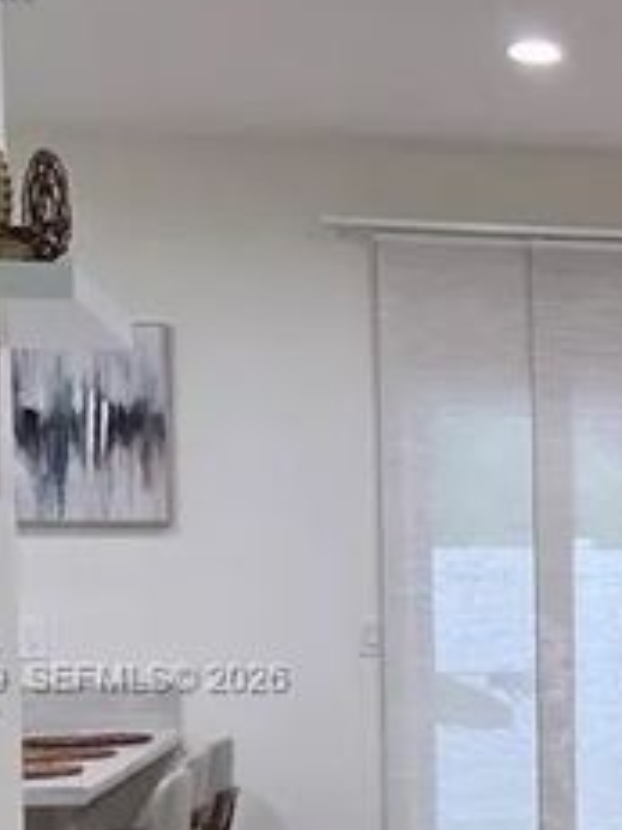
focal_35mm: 85
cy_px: 681
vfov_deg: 22.7
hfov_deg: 15.8
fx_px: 2038
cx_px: 964
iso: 200
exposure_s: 1/120
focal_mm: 5.4
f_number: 1.8
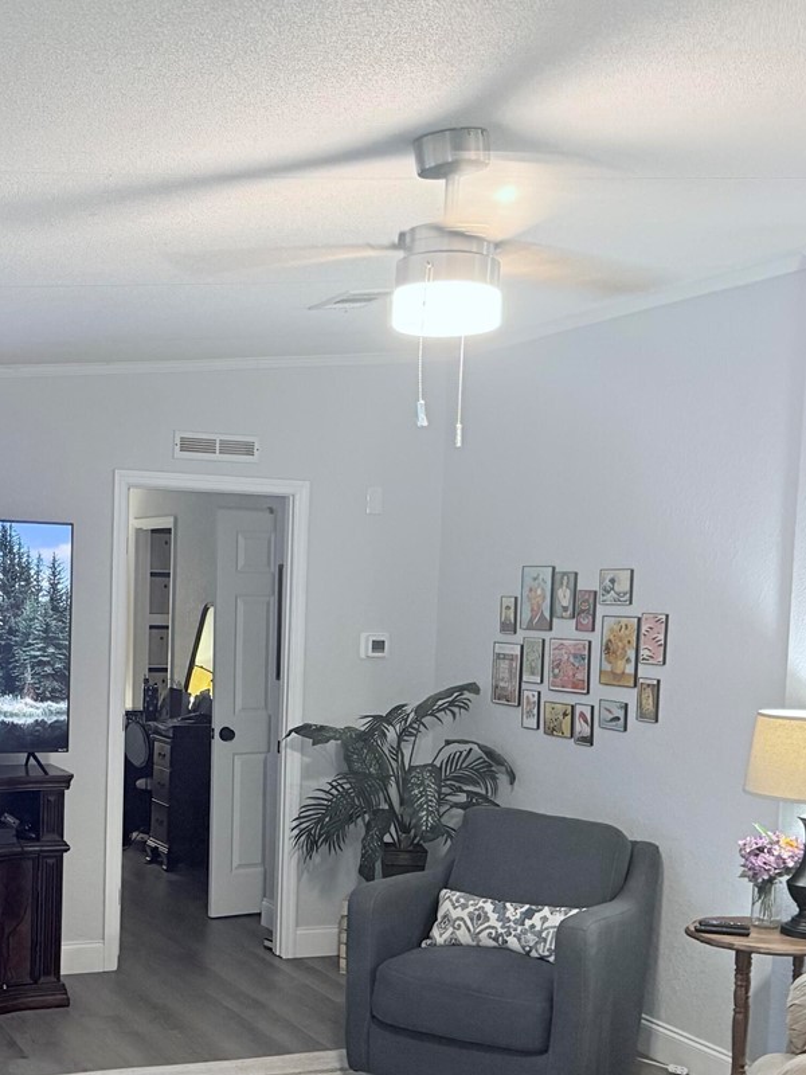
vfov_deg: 39.3
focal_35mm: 48
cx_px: 214
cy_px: 699
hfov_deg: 29.8
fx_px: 1490
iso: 400
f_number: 1.78
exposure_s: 1/60
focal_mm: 6.76
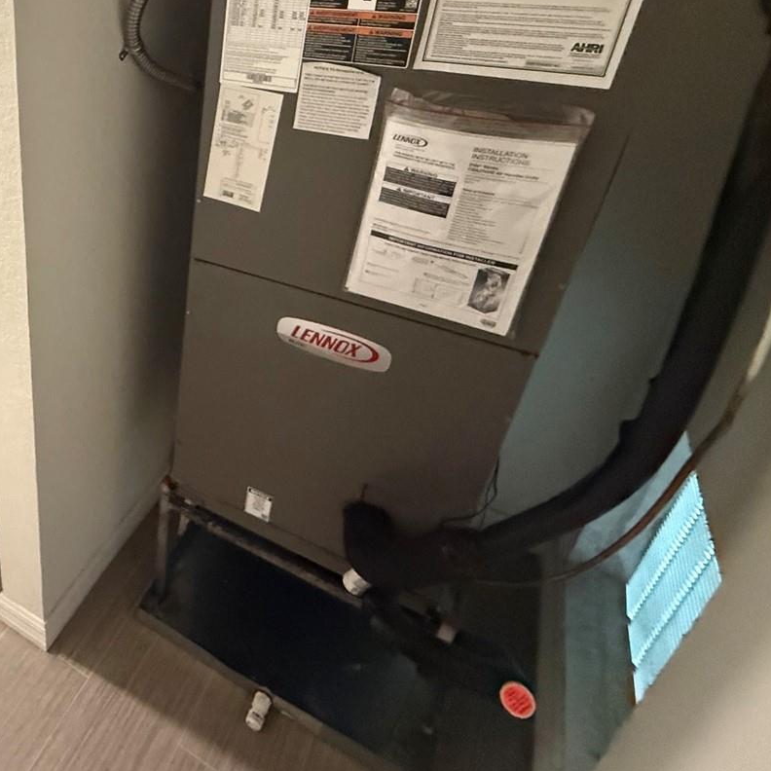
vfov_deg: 61.3
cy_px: 252
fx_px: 630
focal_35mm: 25
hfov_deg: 56.0
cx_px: 103
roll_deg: -1.1
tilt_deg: -26.4
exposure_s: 1/60
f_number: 2.2
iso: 1000
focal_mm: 2.22
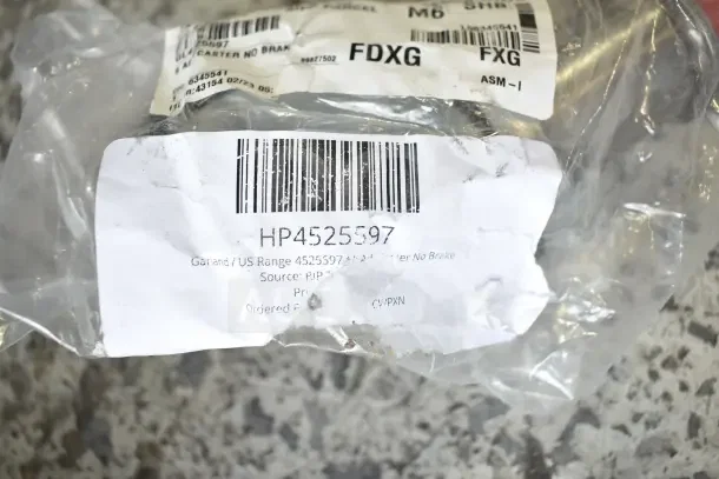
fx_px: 599
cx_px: 360
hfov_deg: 61.9
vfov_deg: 43.6
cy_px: 240
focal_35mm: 30
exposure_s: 1/80
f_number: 4.5
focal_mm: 20
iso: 200
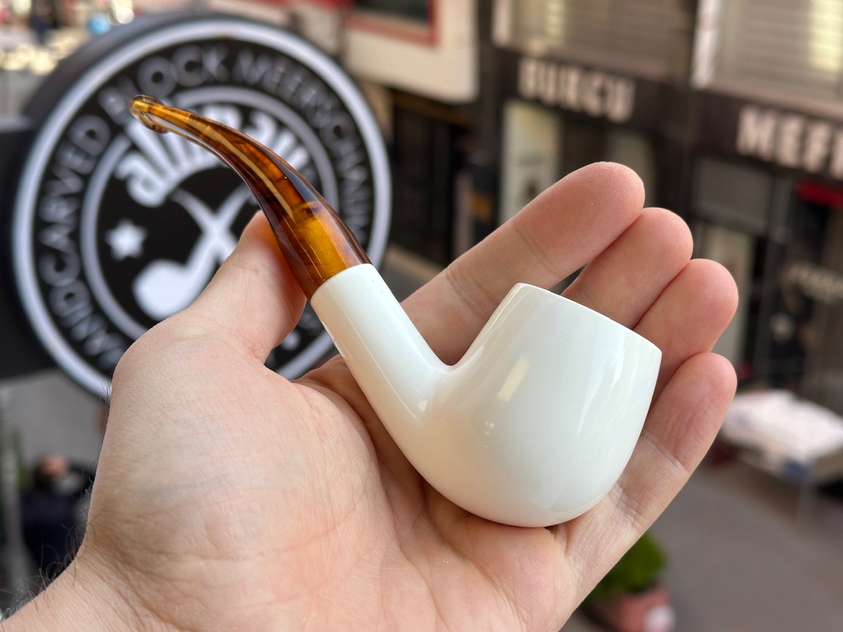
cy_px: 316
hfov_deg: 39.7
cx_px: 422
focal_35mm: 48
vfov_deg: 30.3
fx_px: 1169
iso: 64
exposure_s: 1/412
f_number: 1.78
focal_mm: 6.86
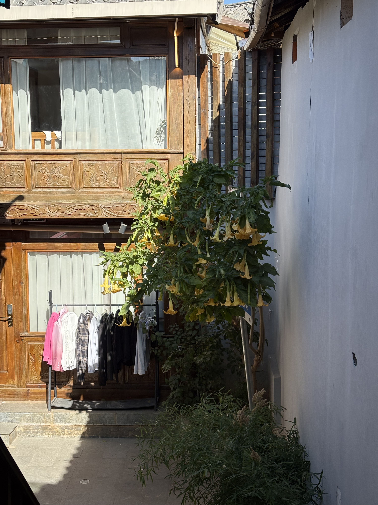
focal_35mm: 52
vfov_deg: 36.8
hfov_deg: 28.0
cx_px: 189
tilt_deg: -7.3
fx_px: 757
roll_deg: +0.2
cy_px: 252
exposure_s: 1/1065
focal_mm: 5.96
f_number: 1.6
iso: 32
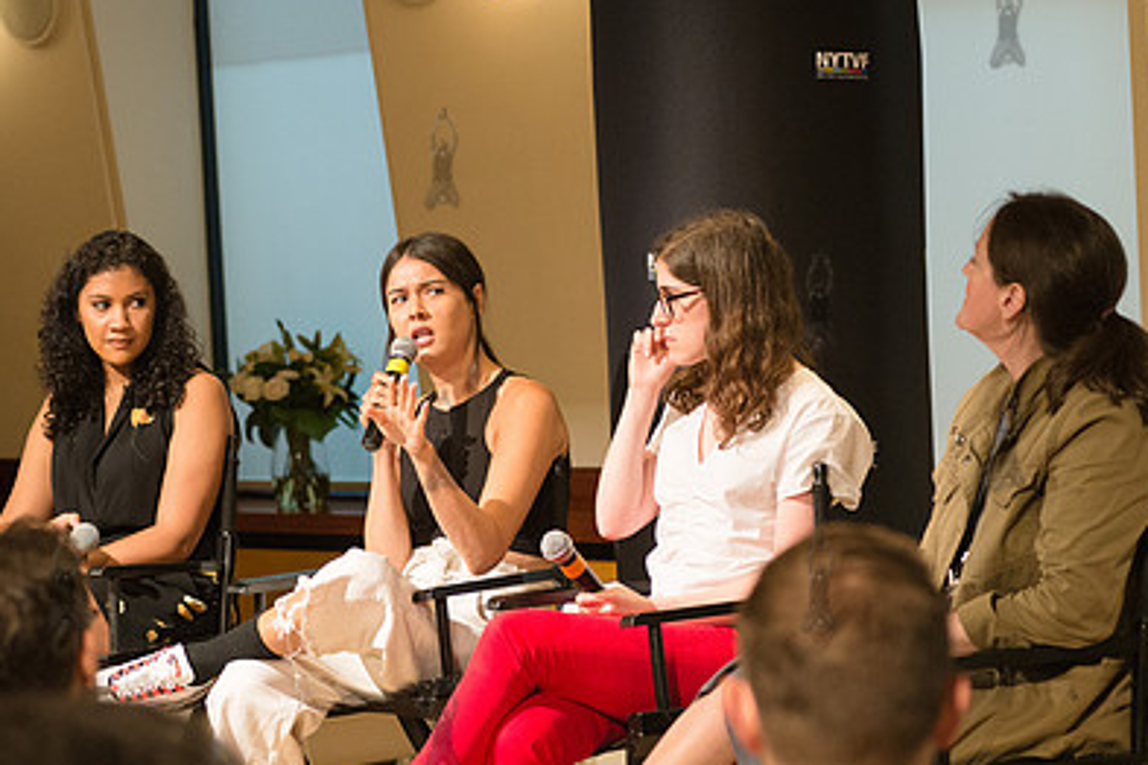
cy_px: 439
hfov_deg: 17.3
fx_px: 3763
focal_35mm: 118
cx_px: 441
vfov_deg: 11.6
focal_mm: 80
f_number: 4
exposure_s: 1/200
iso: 2500
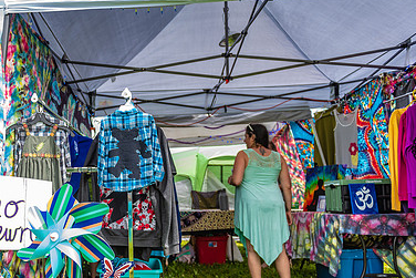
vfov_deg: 35.9
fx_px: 428
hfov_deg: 49.9
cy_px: 166
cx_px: 108
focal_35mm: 37
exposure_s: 1/320
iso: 100
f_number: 2.8
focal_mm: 24
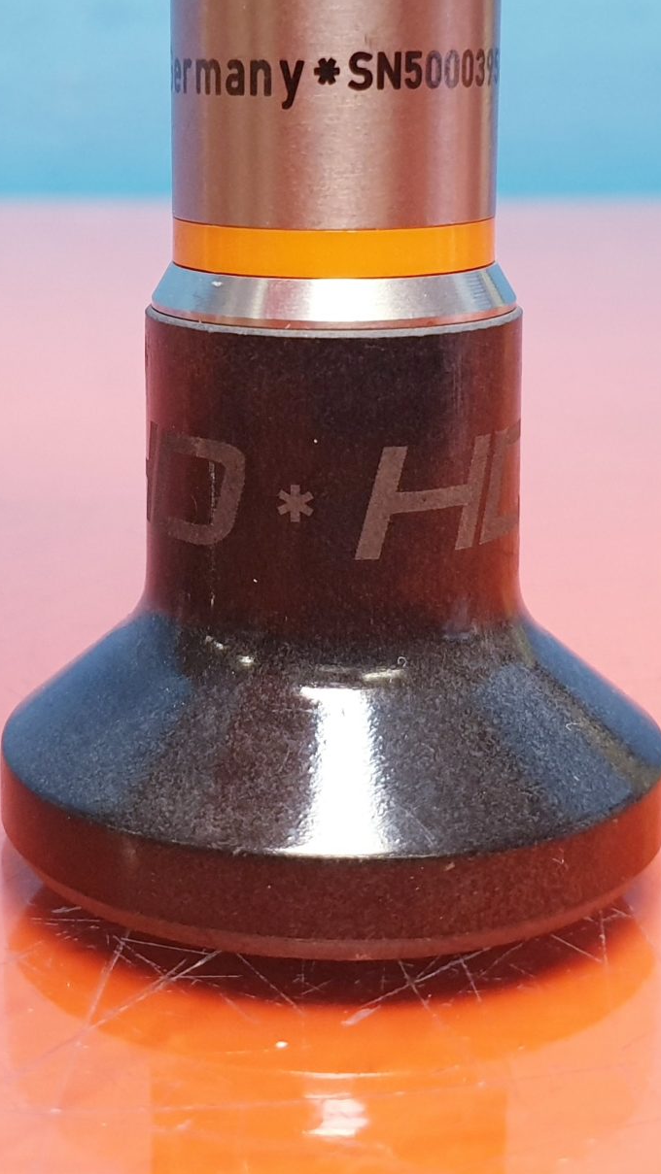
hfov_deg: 20.0
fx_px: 1870
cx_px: 222
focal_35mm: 60
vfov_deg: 34.5
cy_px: 368
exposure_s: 1/50
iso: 250
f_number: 2.4
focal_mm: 4.3
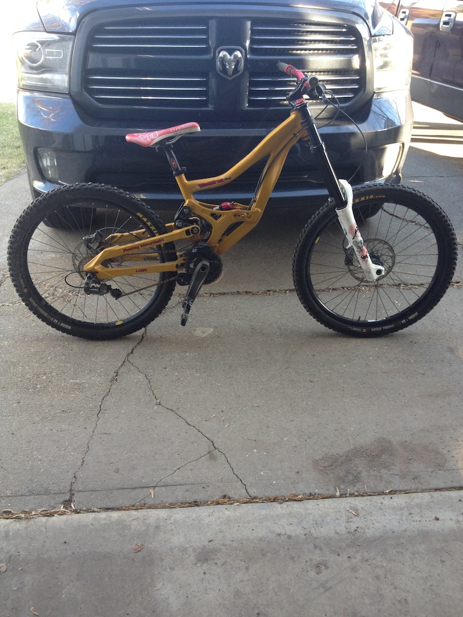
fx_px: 624
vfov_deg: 52.6
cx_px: 232
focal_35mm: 35
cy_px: 308
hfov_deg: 40.7
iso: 50
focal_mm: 4.28
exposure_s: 1/40
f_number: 2.4
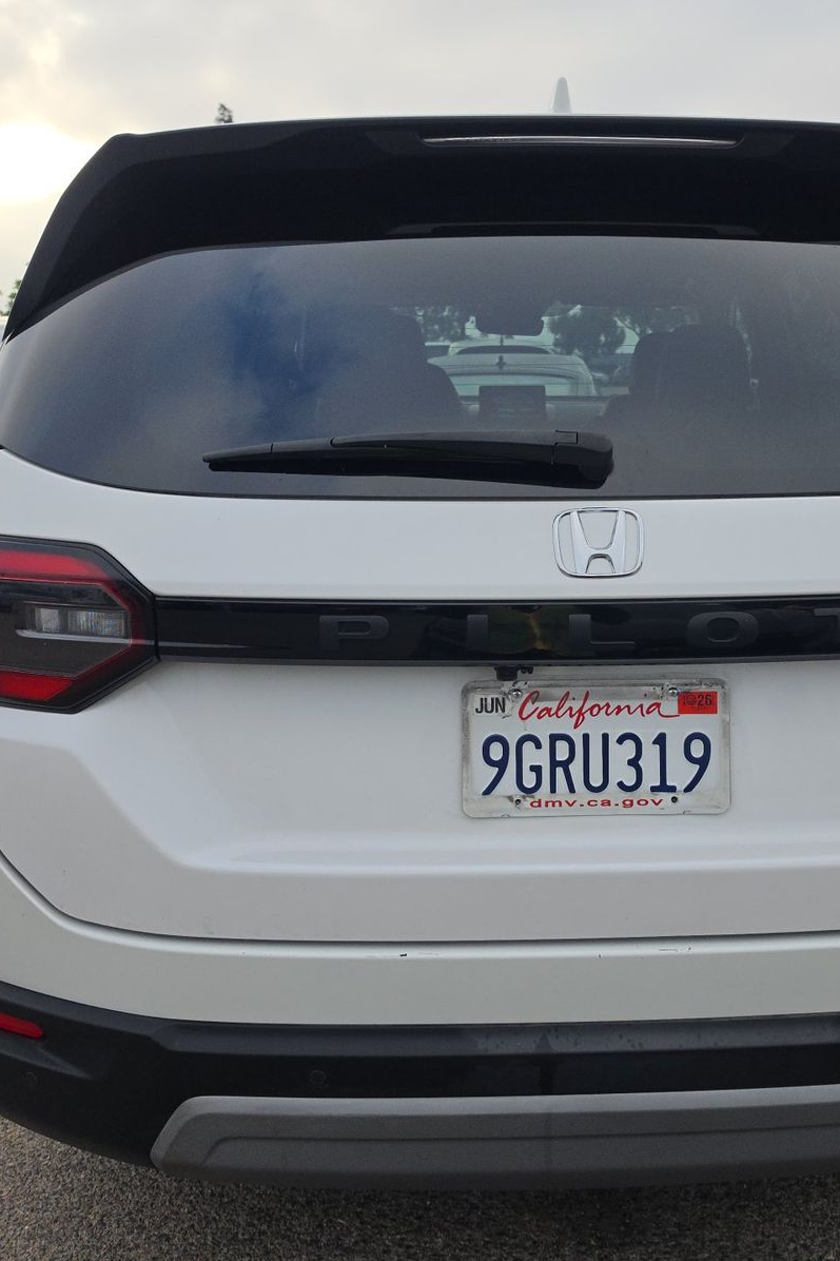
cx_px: 533
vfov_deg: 58.7
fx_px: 1120
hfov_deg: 40.8
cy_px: 630
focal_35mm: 32
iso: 63
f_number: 1.4
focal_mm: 6.5
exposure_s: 1/2664
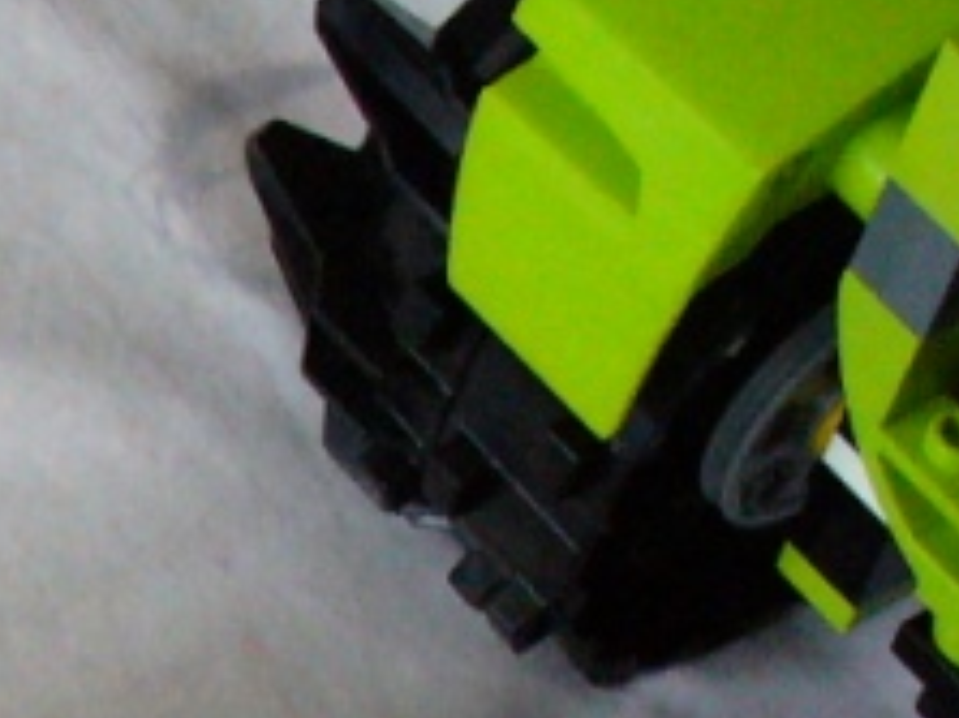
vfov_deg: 8.3
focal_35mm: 170
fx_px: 4707
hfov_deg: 10.9
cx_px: -740
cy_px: 1479
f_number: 2.8
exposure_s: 1/125
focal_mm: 6.1
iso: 400
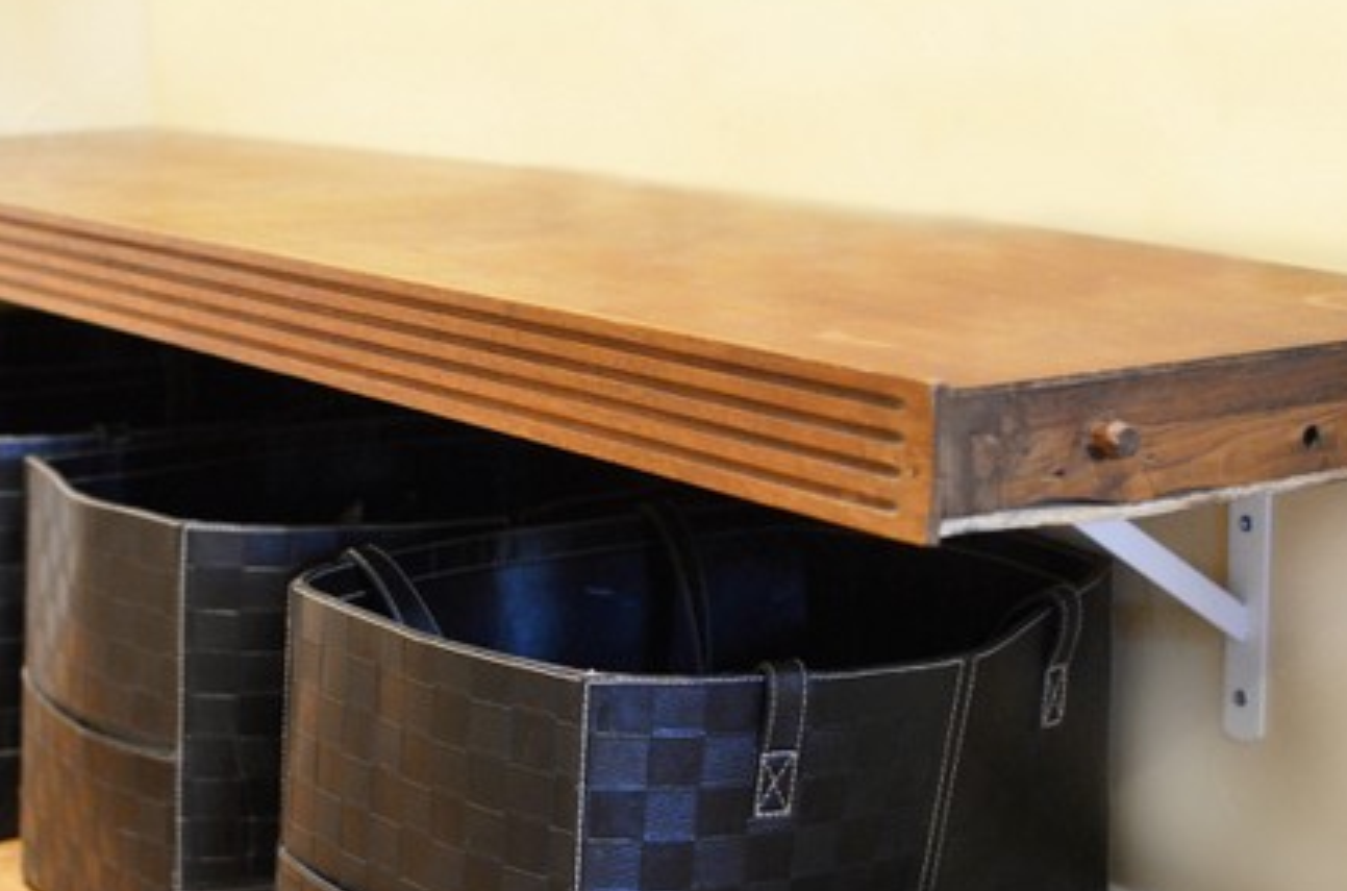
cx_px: 597
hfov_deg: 28.6
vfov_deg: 19.2
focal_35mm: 71
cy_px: 506
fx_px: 2638
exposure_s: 1/40
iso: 1250
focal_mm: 35
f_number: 2.8
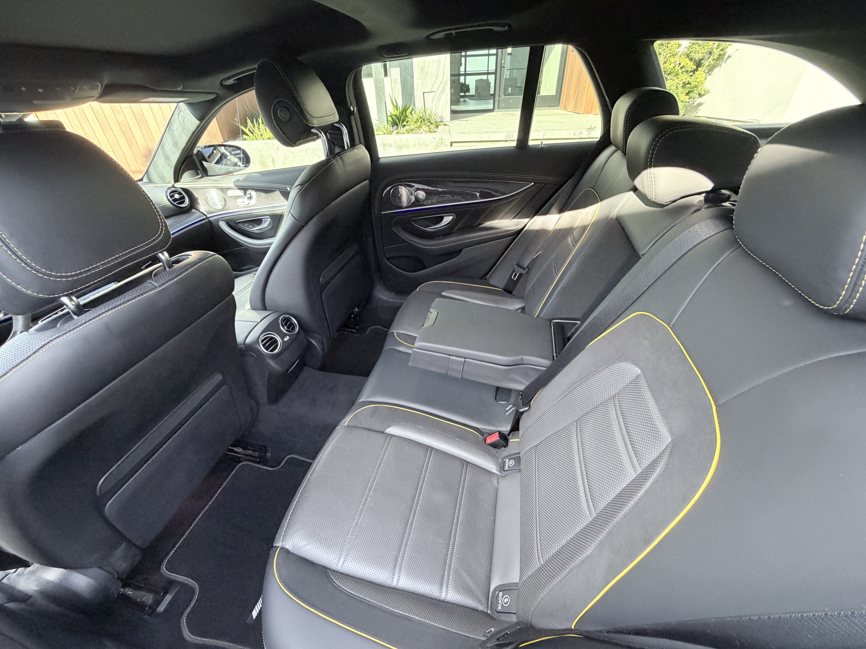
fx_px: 350
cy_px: 324
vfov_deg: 85.7
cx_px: 433
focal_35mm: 14
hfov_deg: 102.1
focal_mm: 2.22
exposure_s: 1/111
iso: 320
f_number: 2.2
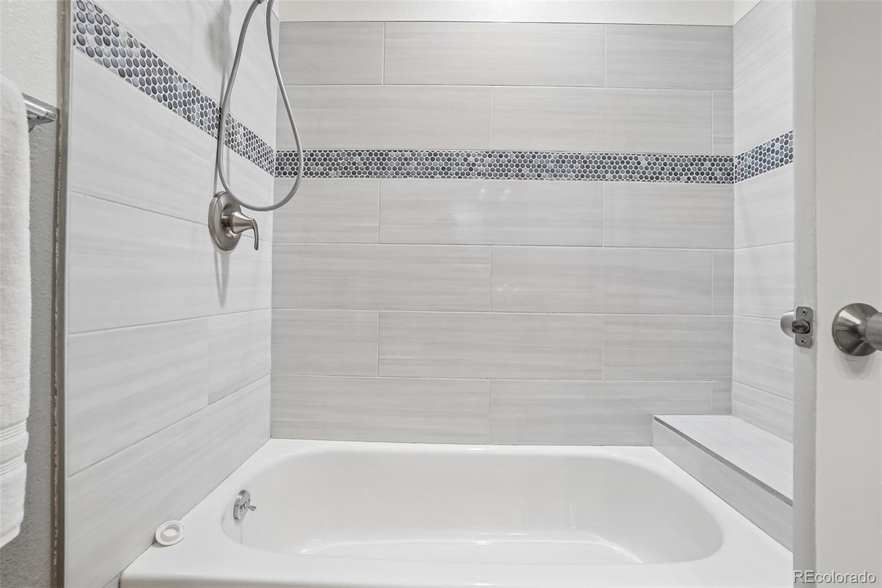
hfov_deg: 100.4
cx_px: 441
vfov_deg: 77.3
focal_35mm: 15
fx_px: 367
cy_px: 294
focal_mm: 10
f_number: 8
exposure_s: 1/10
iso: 400
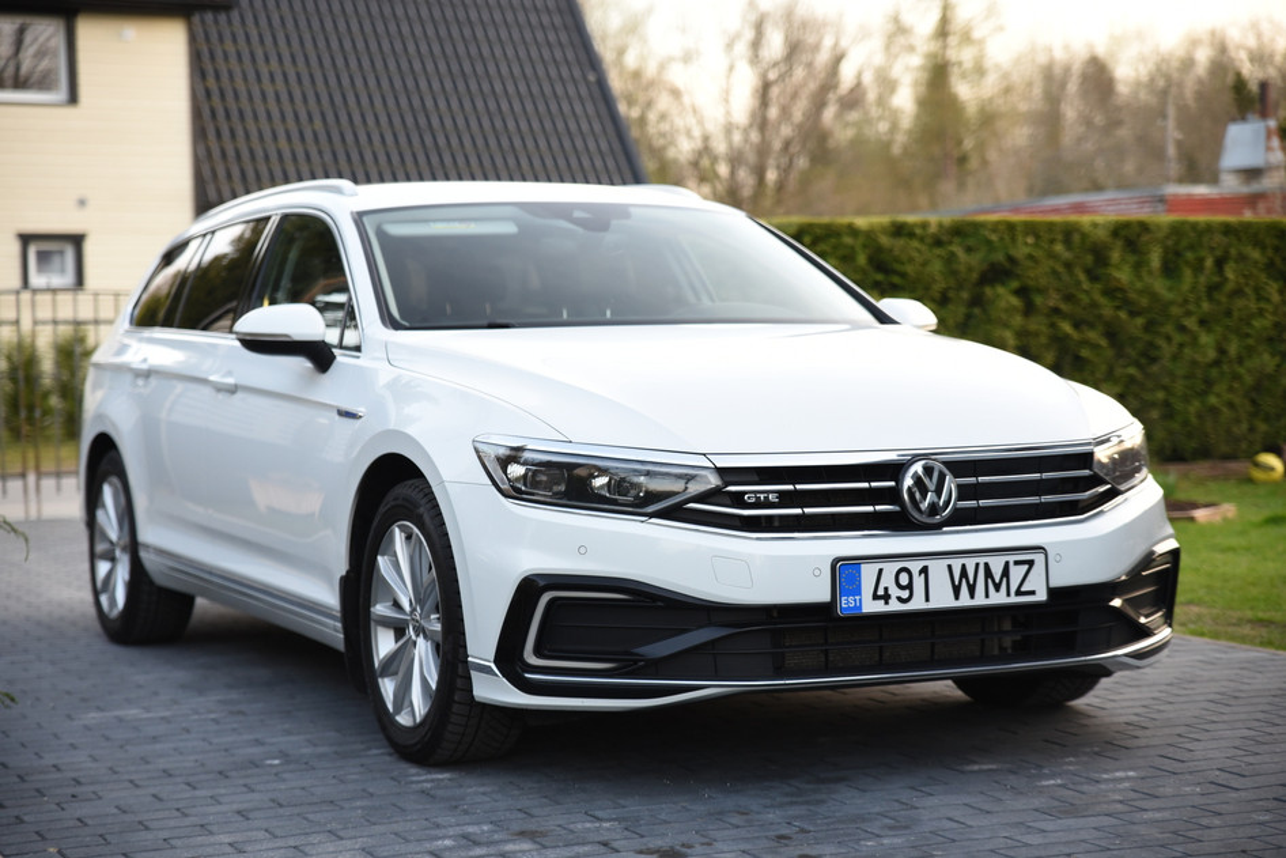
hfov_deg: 28.8
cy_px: 429
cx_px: 643
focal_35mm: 70
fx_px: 2501
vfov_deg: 19.5
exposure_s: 1/800
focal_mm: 70
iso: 1250
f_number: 2.8
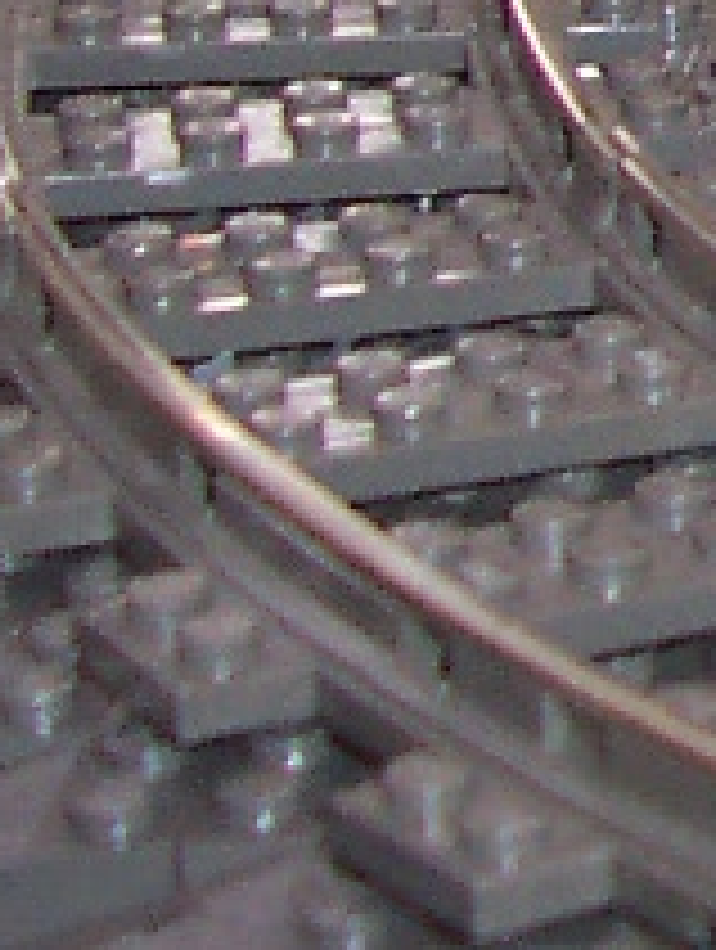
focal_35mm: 210
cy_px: -639
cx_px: 2661
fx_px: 5774
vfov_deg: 9.1
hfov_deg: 6.1
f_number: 2.8
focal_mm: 5.6
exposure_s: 1/60
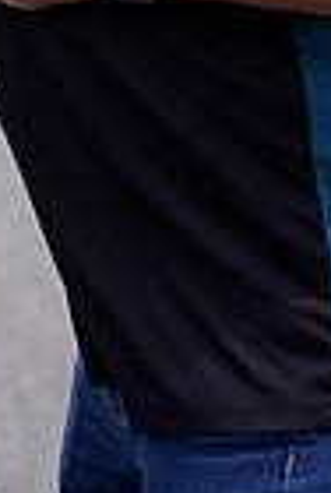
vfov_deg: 7.0
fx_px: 3966
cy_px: -271
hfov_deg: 4.8
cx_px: -44
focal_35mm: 289
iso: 100
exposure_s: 1/400
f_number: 2.8
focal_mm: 70
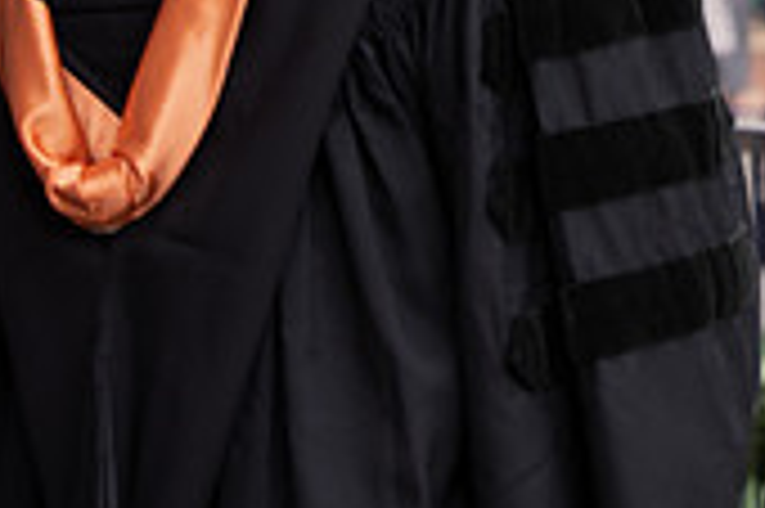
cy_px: -70
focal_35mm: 342
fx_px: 7260
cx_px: 1134
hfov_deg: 6.0
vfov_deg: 4.0
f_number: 5.6
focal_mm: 100
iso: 200
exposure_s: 1/250
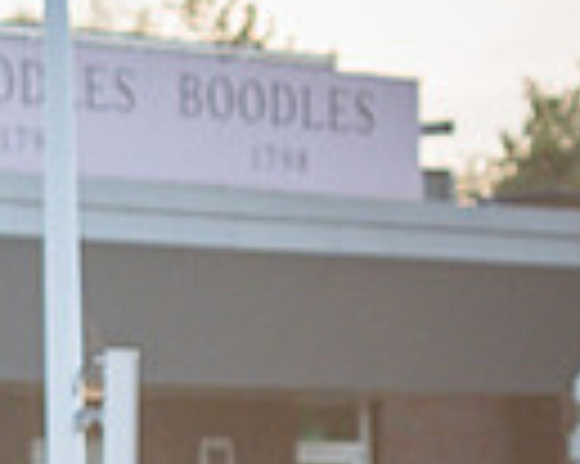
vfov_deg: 4.3
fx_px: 6089
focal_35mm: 355
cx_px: -356
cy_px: 783
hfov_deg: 5.4
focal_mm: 50
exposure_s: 1/1250
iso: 640
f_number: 3.5
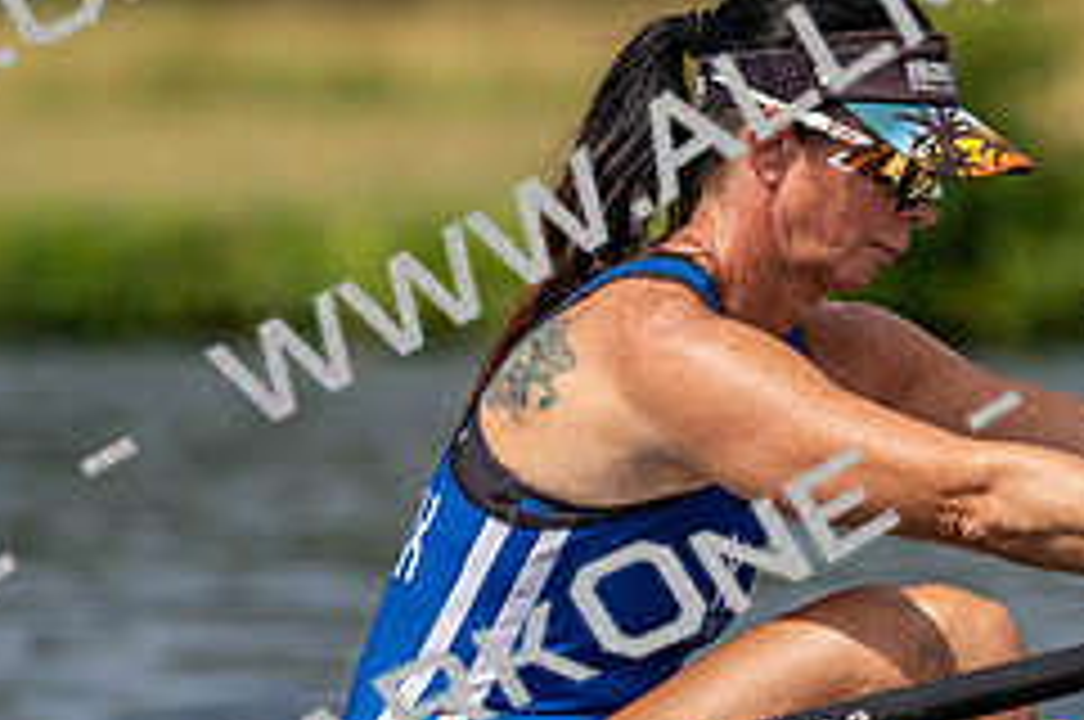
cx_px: 765
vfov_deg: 1.6
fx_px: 25379
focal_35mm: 844
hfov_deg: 2.4
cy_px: 434
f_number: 6.3
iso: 200
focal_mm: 350
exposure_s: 1/1600
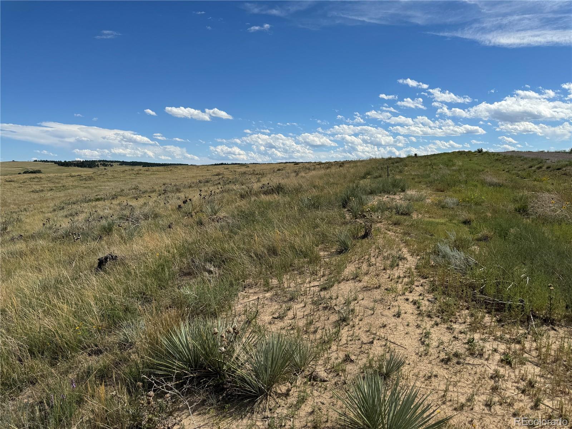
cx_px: 286
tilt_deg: -7.4
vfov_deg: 56.8
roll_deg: -0.2
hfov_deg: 71.6
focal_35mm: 24
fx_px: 397
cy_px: 214
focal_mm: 6.76
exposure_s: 1/6410
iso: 80
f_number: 1.78
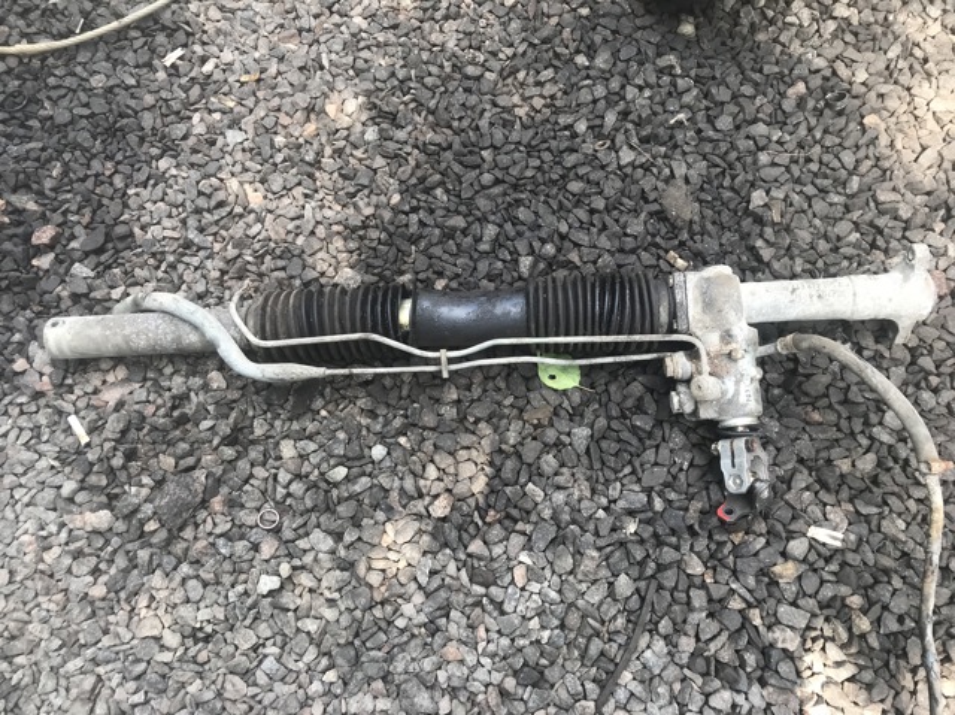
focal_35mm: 28
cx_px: 478
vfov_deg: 49.7
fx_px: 772
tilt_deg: -71.9
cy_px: 358
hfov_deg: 63.5
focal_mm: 3.99
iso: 20
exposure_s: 1/110
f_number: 1.8
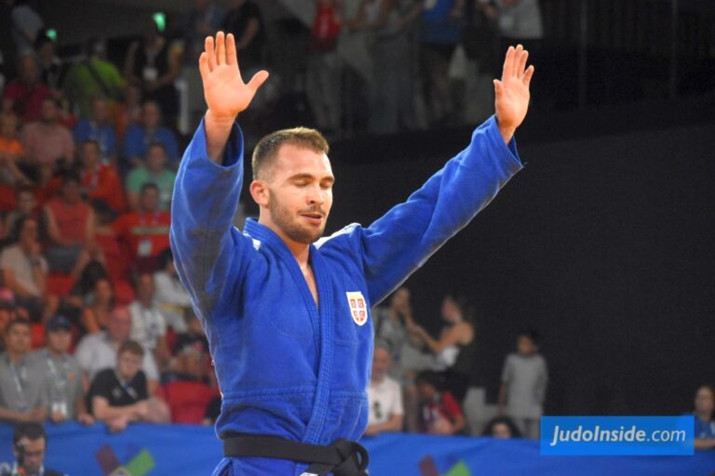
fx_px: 4022
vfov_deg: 6.8
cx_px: 358
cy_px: 238
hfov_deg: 10.2
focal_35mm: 202
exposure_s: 1/640
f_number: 7.1
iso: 6400
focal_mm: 135
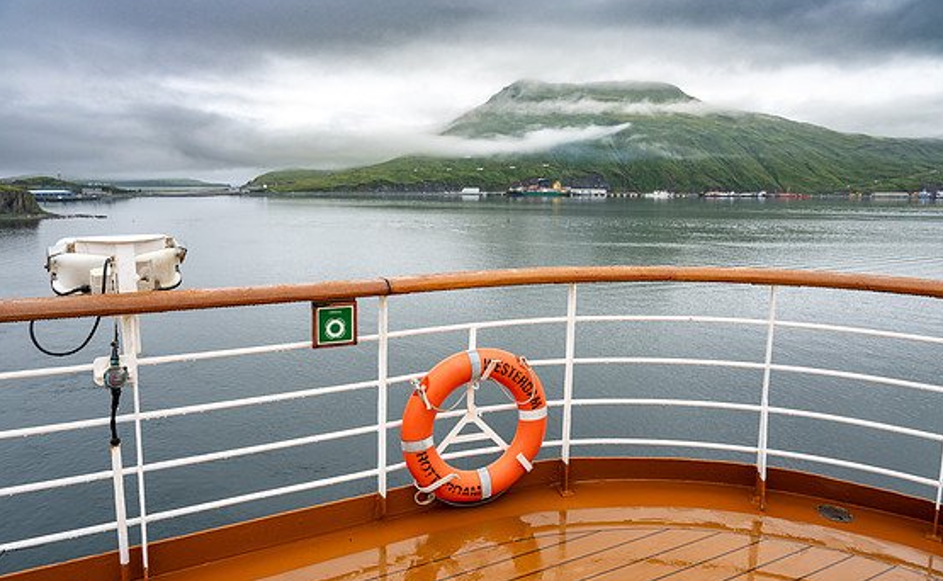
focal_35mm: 26
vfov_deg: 47.2
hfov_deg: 70.6
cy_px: 286
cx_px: 458
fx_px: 666
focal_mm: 24
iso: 180
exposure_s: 1/125
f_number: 8
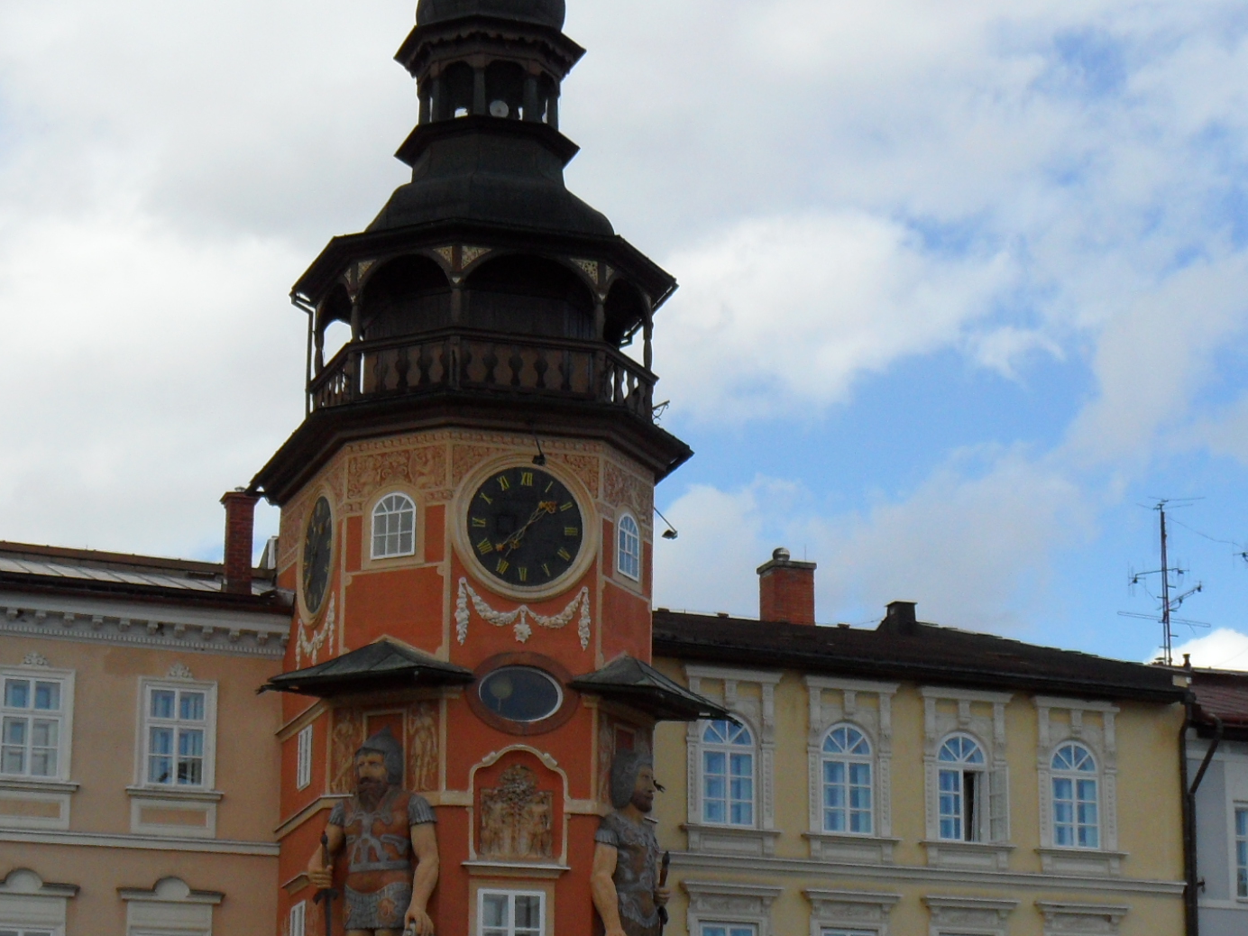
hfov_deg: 26.3
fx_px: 2668
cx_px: 619
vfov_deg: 19.9
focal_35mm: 74
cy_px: 570
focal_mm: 6.5
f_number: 3.6
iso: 80
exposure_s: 1/750
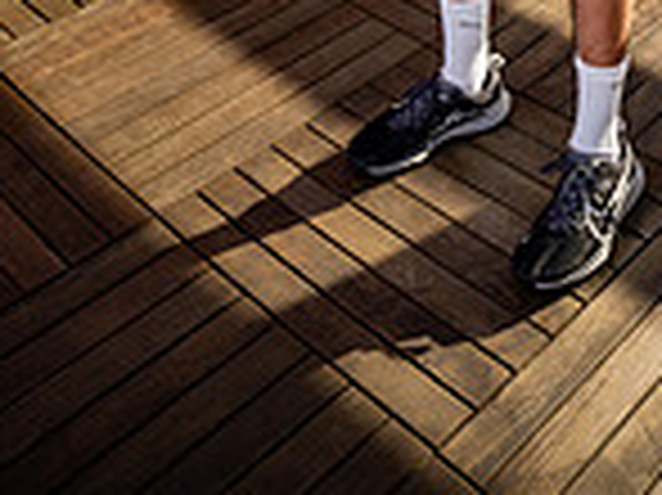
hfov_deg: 32.3
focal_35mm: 59
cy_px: -504
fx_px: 1127
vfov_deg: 17.5
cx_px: 464
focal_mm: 20
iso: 100
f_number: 4
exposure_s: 1/320
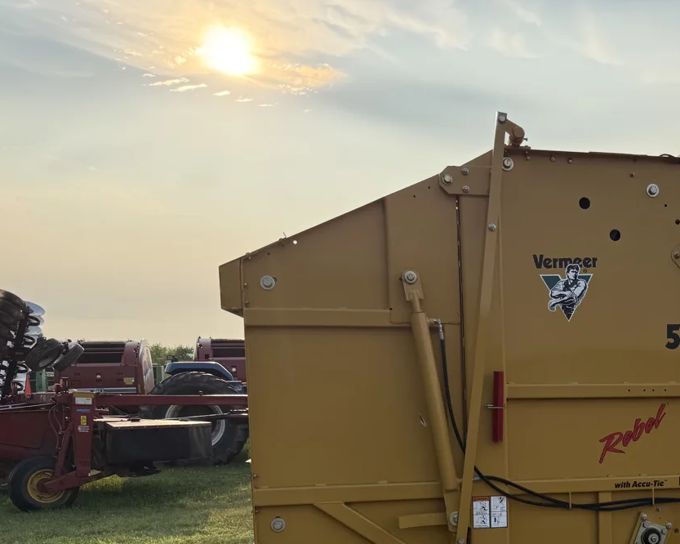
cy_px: 468
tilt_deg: -5.8
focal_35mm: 45
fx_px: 905
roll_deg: -1.2
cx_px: 623
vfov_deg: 32.1
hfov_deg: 38.1
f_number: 1.78
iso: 80
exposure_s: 1/4167
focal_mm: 6.76
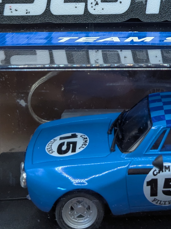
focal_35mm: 75
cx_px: 167
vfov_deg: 24.3
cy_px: -22
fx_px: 494
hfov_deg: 19.1
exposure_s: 1/25
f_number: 1.73
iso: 148
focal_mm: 4.38
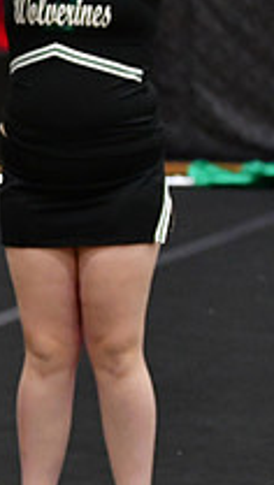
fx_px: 6517
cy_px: 87
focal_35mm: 506
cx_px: -381
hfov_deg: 2.4
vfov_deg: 4.3
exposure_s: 1/500
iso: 5000
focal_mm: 116
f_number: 3.5
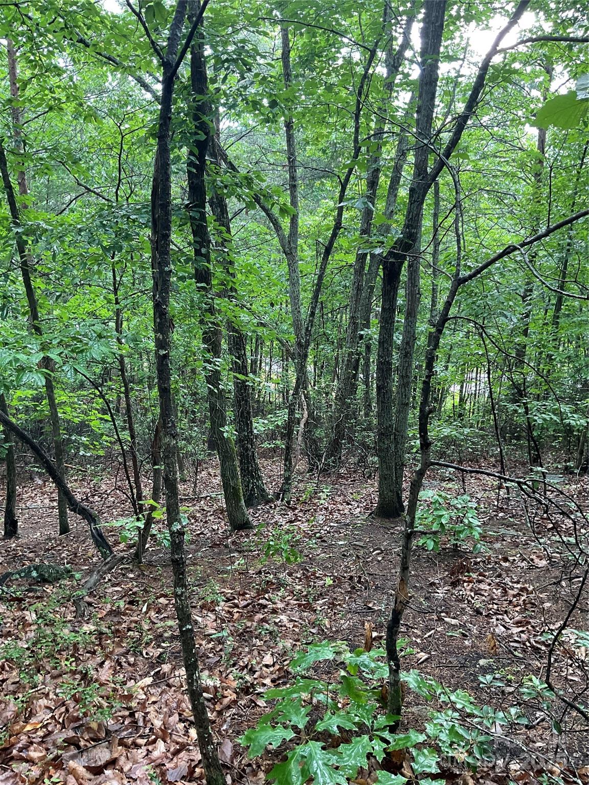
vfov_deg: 61.7
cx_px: 294
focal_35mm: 29
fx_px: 658
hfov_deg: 48.2
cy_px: 392
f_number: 1.8
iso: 64
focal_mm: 3
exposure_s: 1/60
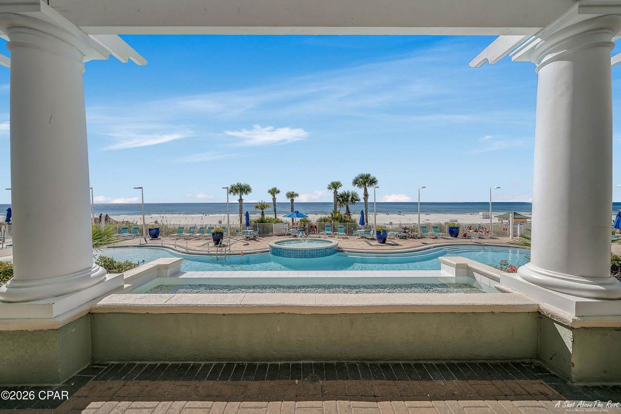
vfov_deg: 90.0
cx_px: 310
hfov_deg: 112.6
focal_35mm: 12
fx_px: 207
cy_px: 207
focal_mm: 12
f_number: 5.6
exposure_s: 1/1600
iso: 100
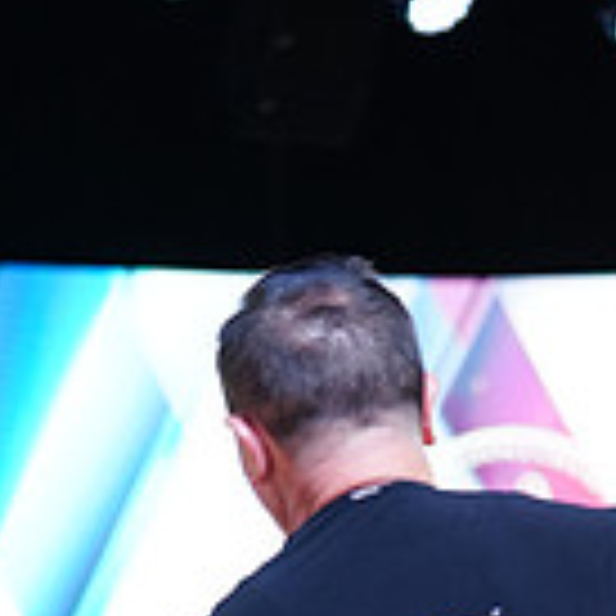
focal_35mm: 252
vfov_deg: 6.8
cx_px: 848
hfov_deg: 6.9
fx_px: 5074
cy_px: 1115
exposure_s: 1/400
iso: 800
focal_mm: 70
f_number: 2.8
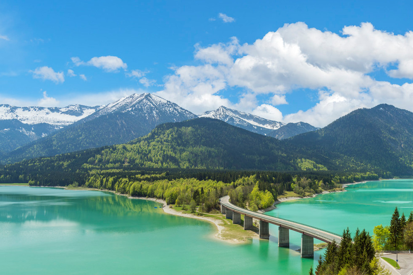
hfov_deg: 51.7
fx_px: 424
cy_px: 195
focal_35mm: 37
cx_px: 240
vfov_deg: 35.4
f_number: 9
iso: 200
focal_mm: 26
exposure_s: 1/125
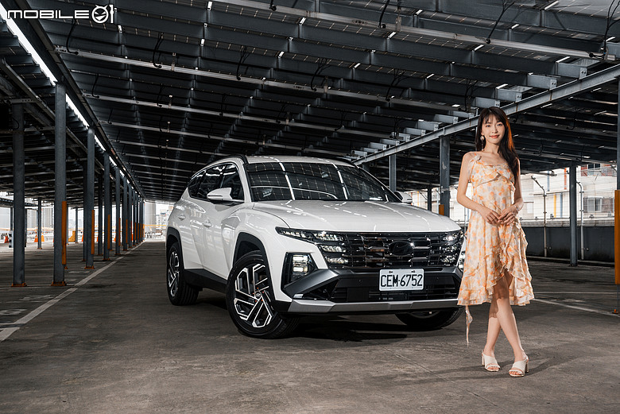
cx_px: 310
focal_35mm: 48
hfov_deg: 41.1
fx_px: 827
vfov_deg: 28.1
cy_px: 207
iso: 400
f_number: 5.6
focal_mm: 48
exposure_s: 1/50
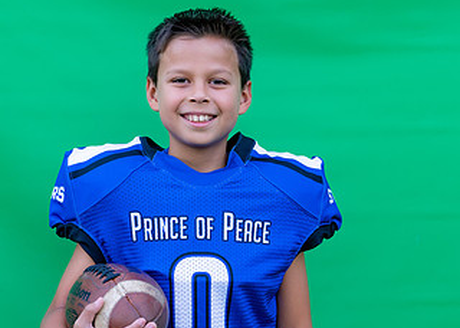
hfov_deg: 20.8
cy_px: 233
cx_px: 219
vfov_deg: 14.9
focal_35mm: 96
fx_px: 1253
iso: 200
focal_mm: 50
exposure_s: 1/320
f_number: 2.8
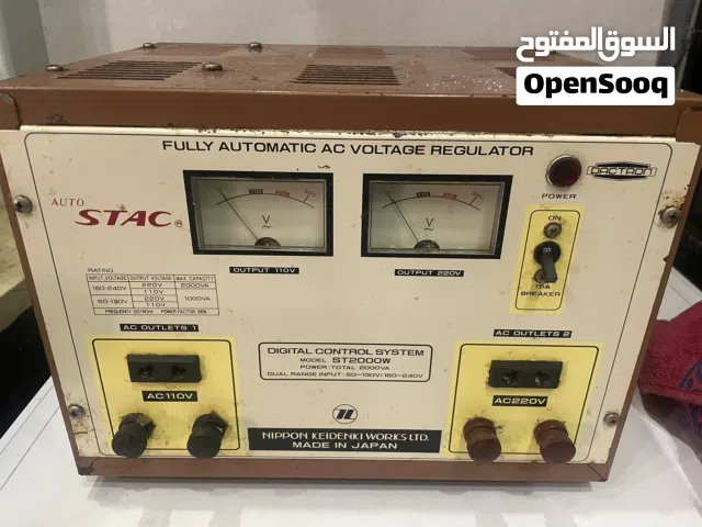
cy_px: 264
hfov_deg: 67.3
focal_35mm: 26
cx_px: 351
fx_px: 527
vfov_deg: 53.1
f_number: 1.6
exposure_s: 1/33
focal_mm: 4.2
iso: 400
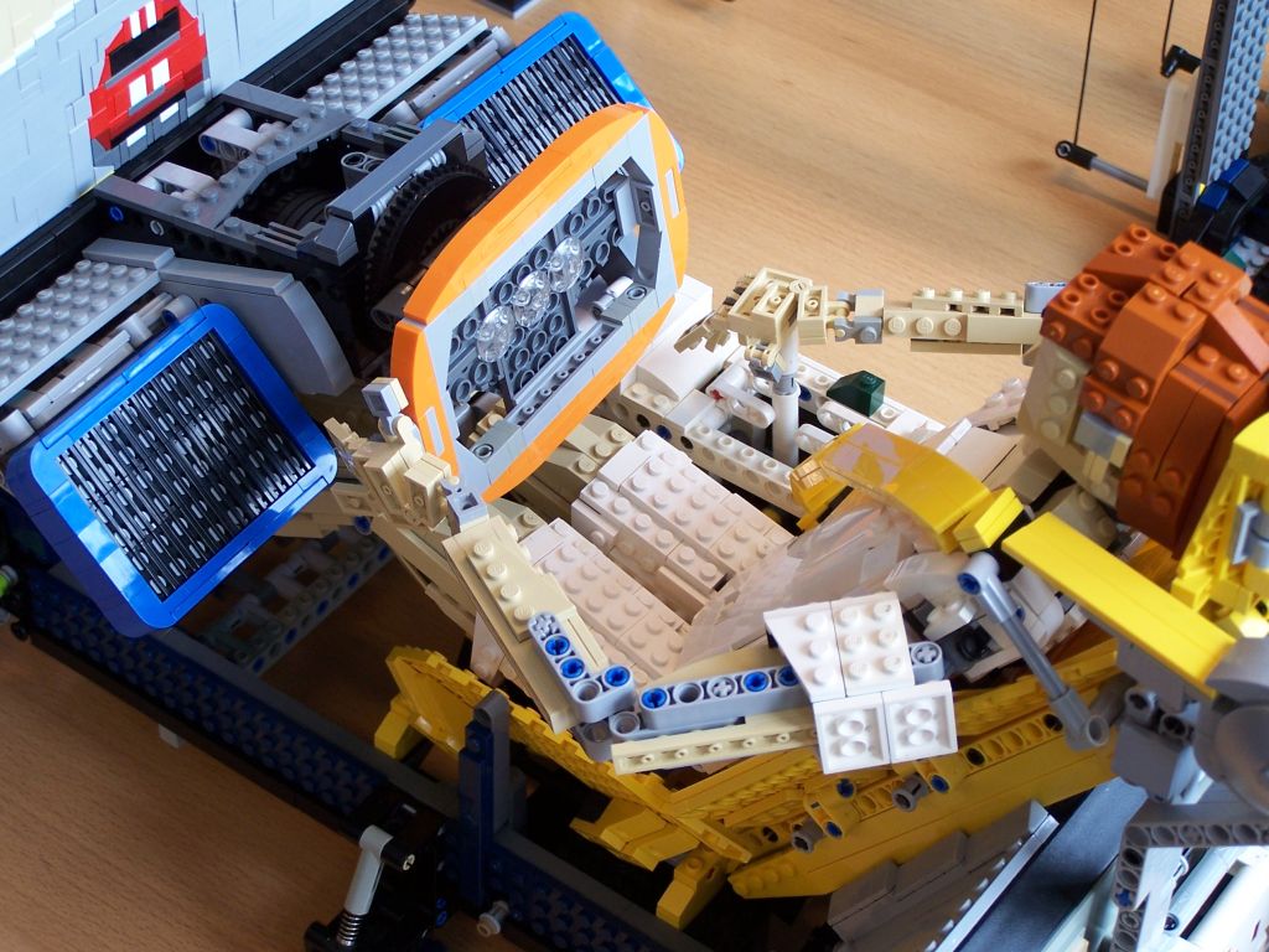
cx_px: 634
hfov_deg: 23.8
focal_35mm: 82
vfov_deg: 18.0
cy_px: 476
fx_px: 3006
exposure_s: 1/15
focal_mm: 13.7
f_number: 3.2
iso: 80
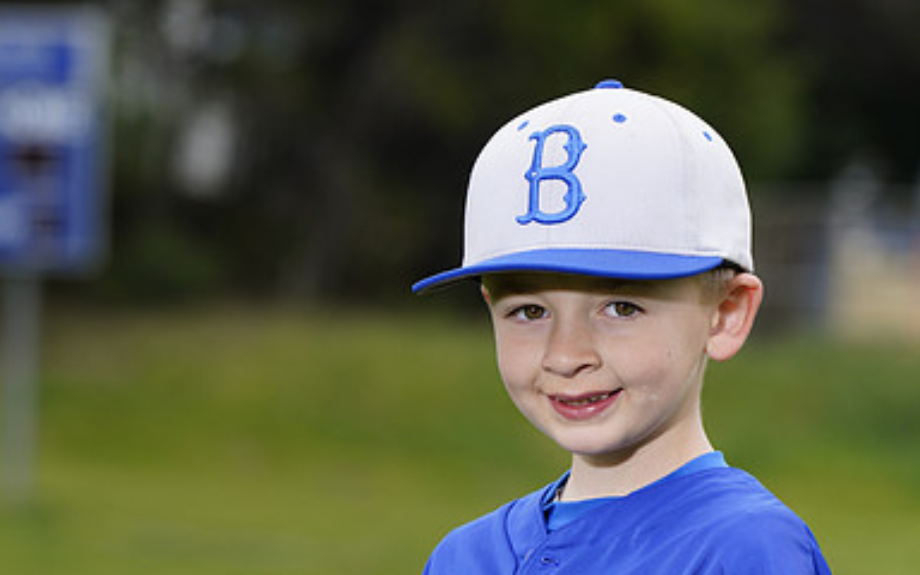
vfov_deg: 4.8
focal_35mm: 271
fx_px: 6795
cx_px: 459
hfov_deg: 7.7
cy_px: 654
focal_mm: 176
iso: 100
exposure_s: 1/250
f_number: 6.3
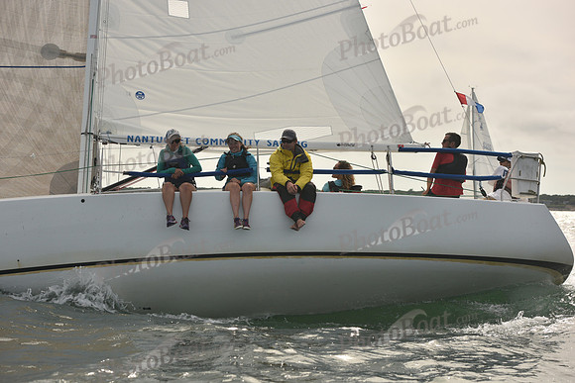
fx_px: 1118
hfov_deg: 28.8
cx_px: 288
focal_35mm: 70
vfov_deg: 19.5
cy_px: 192
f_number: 5.6
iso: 320
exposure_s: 1/1000
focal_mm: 70
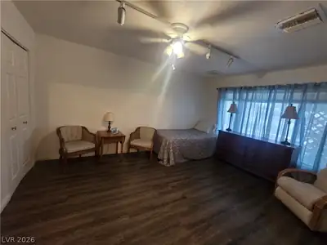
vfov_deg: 89.9
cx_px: 164
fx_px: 123
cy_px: 122
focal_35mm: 13
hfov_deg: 106.2
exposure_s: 1/60
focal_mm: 2.2
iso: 1000
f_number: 2.2
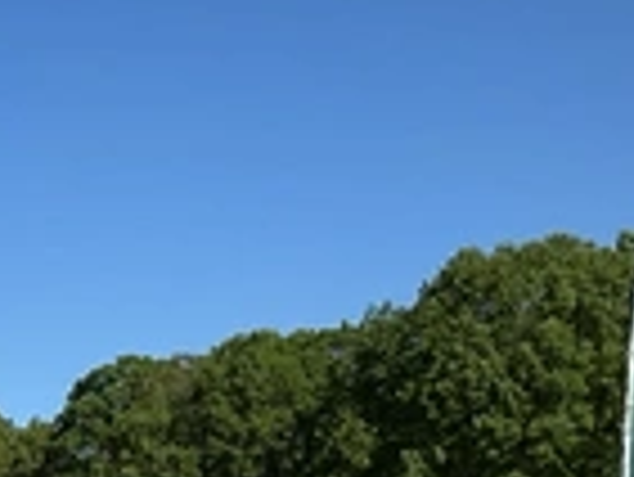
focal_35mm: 149
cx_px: -427
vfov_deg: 9.1
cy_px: 1064
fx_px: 2731
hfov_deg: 12.3
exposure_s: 1/1912
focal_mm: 3
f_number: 1.8
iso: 25
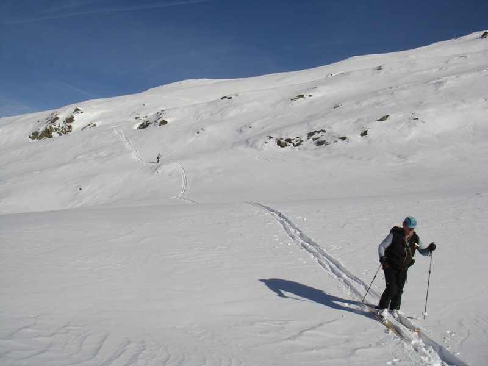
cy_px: 183
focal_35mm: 38
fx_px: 536
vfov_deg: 37.7
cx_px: 244
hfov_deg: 49.0
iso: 64
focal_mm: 6.3
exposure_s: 1/640
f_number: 6.6
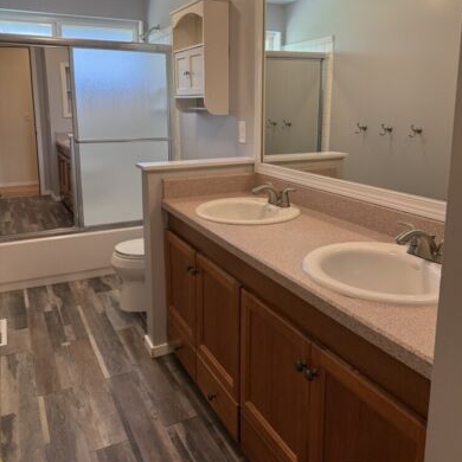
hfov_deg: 55.6
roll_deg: -0.4
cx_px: 236
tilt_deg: -9.7
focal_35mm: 29
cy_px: 187
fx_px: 438
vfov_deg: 55.2
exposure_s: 1/120
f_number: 1.78
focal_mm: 6.76
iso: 250
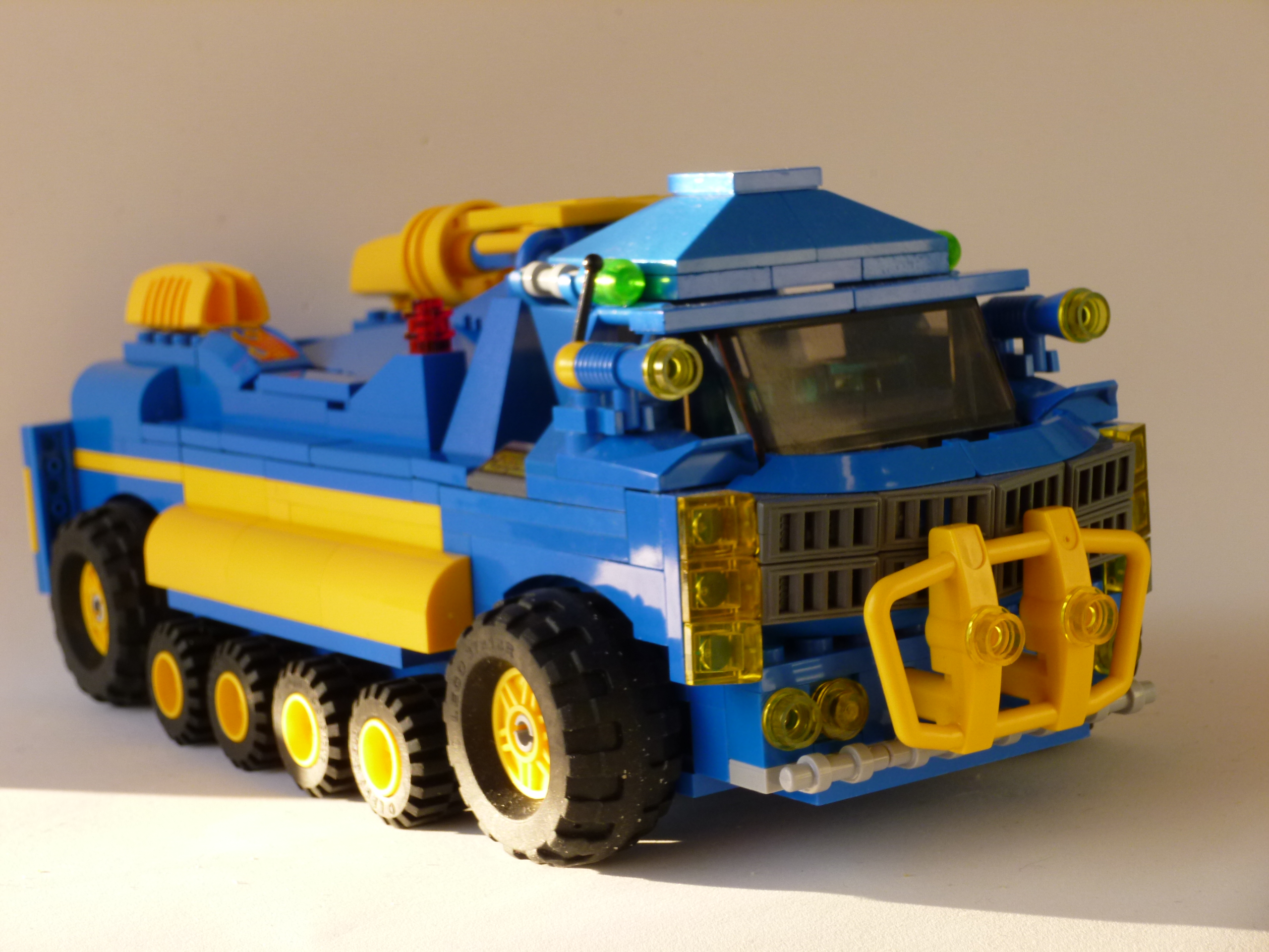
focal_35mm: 73
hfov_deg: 26.7
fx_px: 2676
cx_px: 634
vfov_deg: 20.2
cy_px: 476
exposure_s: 1/80
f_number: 4.7
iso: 160
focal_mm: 13.2
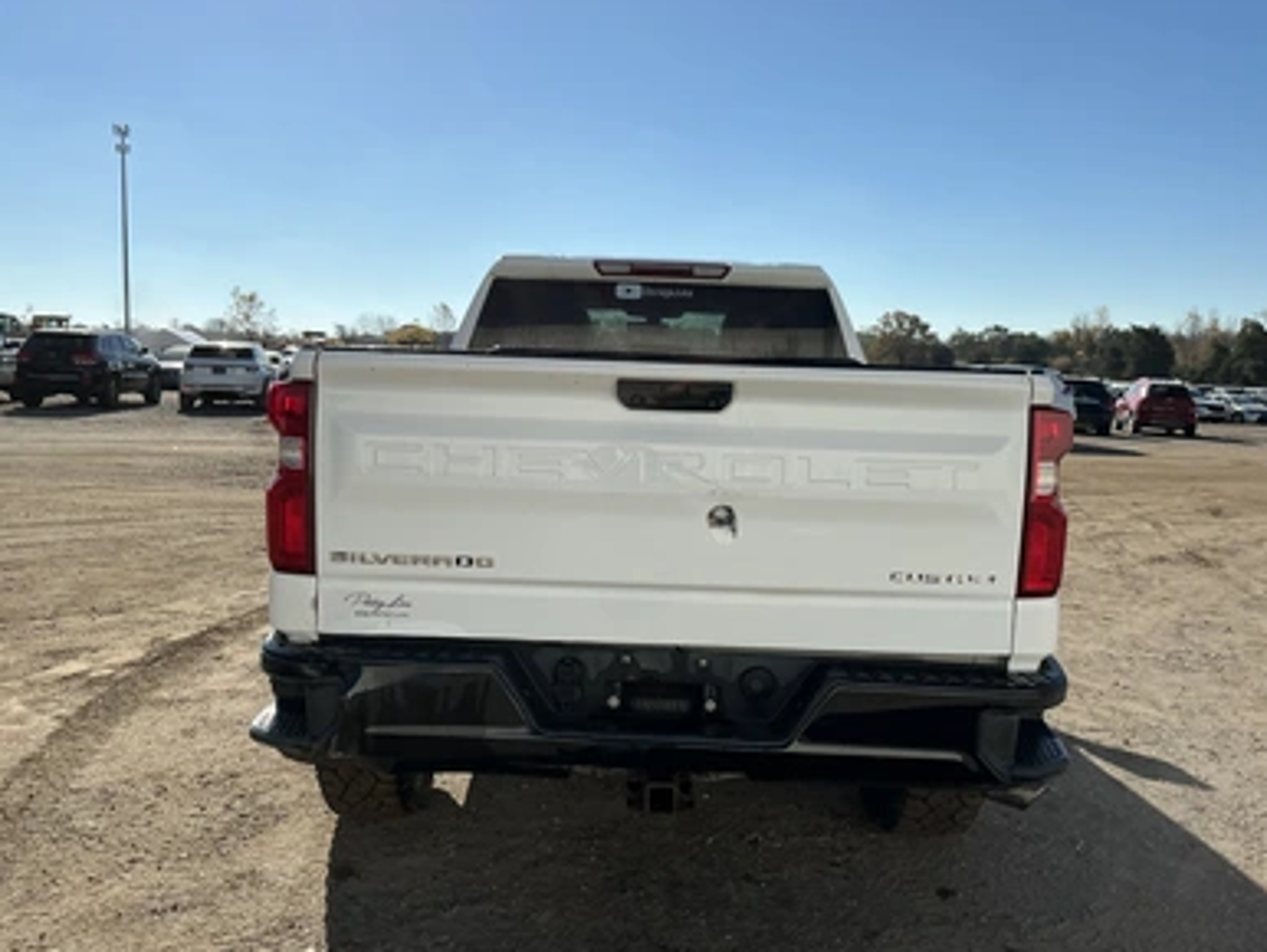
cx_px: 653
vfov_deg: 48.3
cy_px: 483
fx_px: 1062
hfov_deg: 61.6
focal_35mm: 29
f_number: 1.8
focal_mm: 3
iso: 25
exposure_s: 1/3322
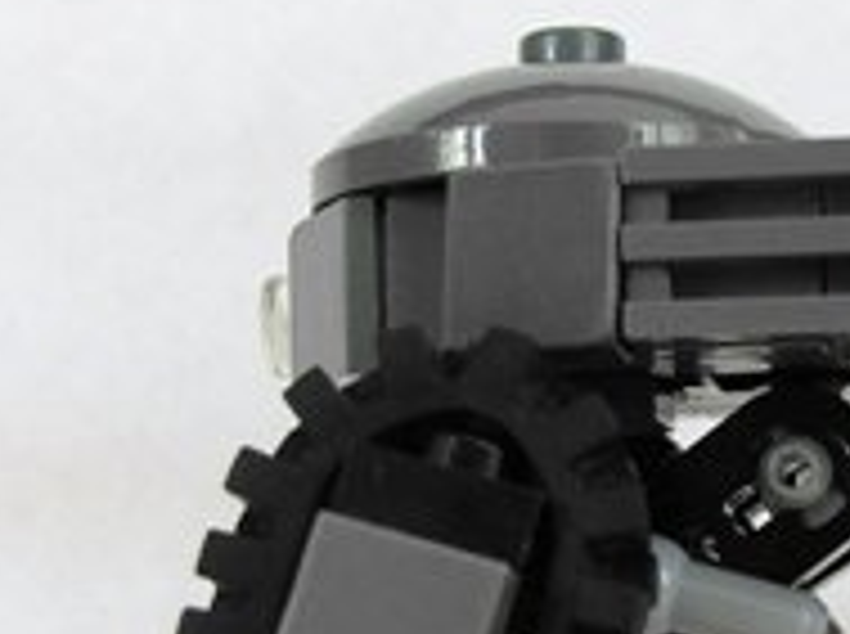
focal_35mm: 122
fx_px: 2990
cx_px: 756
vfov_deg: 12.1
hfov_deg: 16.0
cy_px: 434
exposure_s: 1/15.8
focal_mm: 6
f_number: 2.7
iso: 50
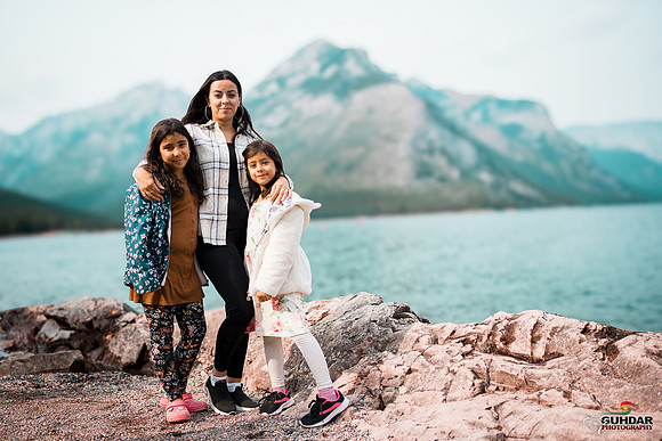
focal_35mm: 35
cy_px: 220
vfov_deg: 37.9
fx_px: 644
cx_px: 331
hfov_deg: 54.4
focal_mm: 35
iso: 200
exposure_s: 1/8000
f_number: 1.4
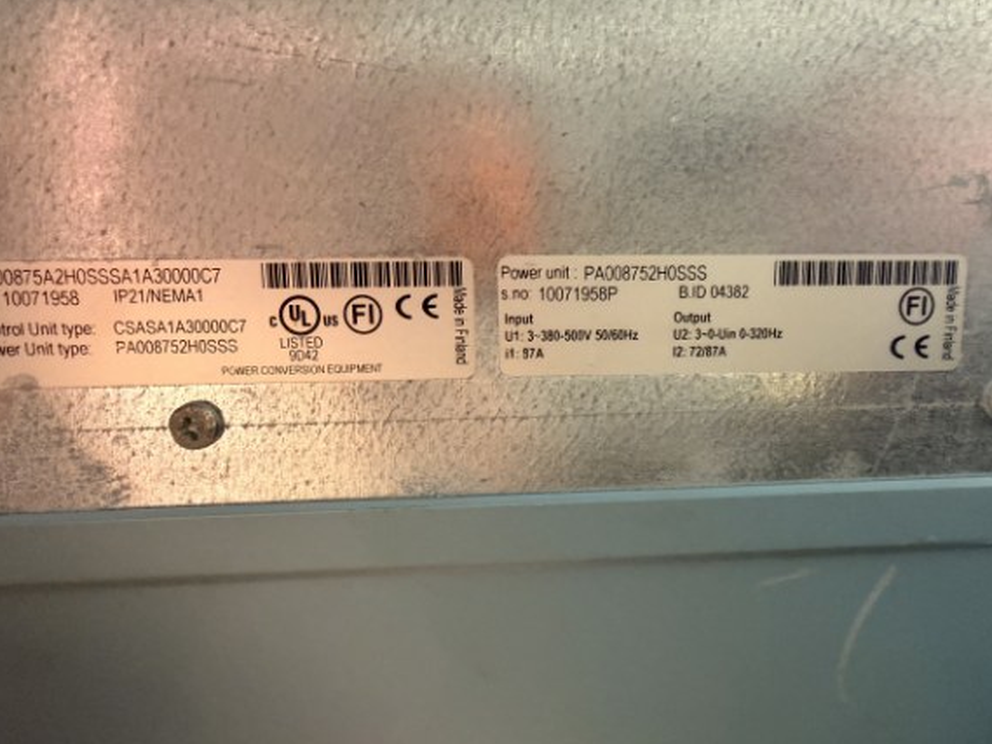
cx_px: 495
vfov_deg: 51.3
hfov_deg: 65.3
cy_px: 409
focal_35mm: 27
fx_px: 774
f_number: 2.2
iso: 500
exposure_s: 1/50
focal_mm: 2.22
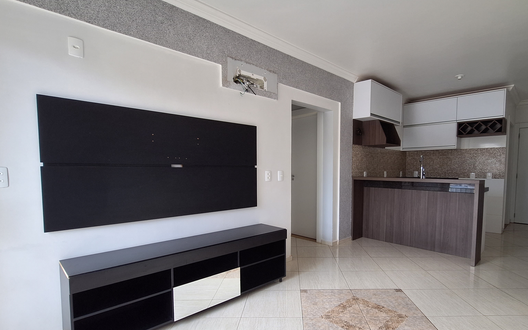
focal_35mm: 18
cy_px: 191
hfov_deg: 90.6
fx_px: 259
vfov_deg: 64.6
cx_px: 297
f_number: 2.2
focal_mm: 1.74
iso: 64
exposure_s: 1/40
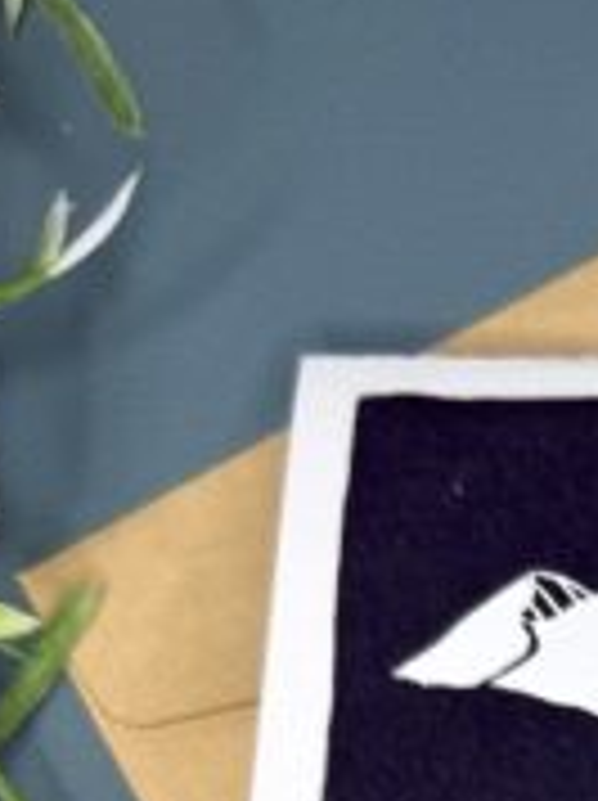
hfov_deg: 12.6
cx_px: 1030
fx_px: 2494
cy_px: 1264
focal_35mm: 108
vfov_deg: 16.3
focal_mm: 6.76
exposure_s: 1/326
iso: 80
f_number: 1.78
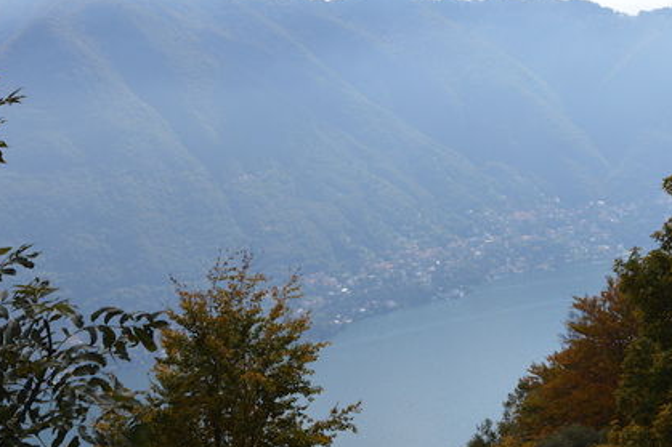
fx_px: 1362
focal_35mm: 73
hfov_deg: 27.7
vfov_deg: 18.6
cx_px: 361
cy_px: 195
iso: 100
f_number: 9
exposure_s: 1/320
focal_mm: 34
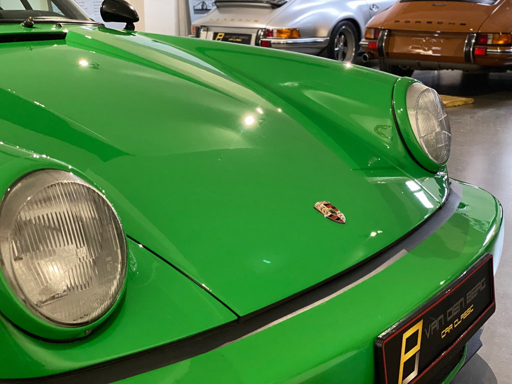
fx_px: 769
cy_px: 192
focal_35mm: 52
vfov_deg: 28.0
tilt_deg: -14.4
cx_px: 256
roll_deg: +0.6
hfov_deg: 36.8
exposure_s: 1/24
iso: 500
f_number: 2
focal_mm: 6
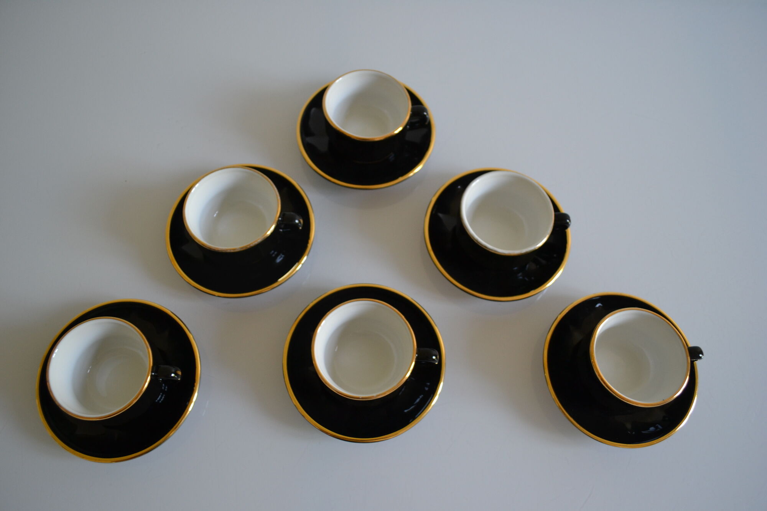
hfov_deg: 67.4
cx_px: 384
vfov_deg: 47.9
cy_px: 256
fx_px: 575
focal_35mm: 27
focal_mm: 18
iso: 400
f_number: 3.5
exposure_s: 1/30
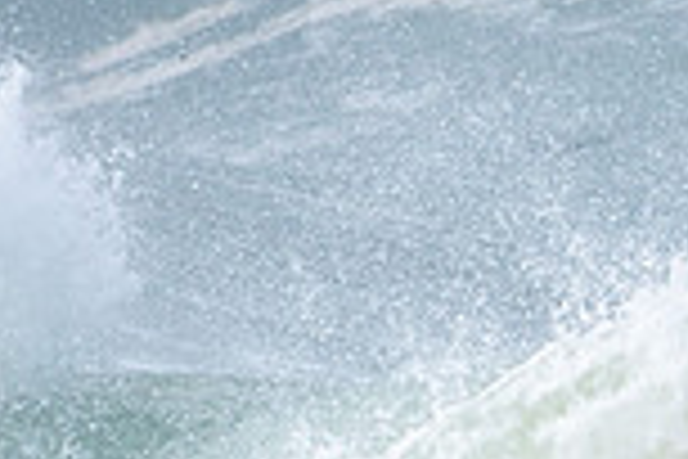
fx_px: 54520
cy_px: 767
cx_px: 639
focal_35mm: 2853
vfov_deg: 0.5
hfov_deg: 0.7
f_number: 5.6
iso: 220
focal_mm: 500
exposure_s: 1/1000
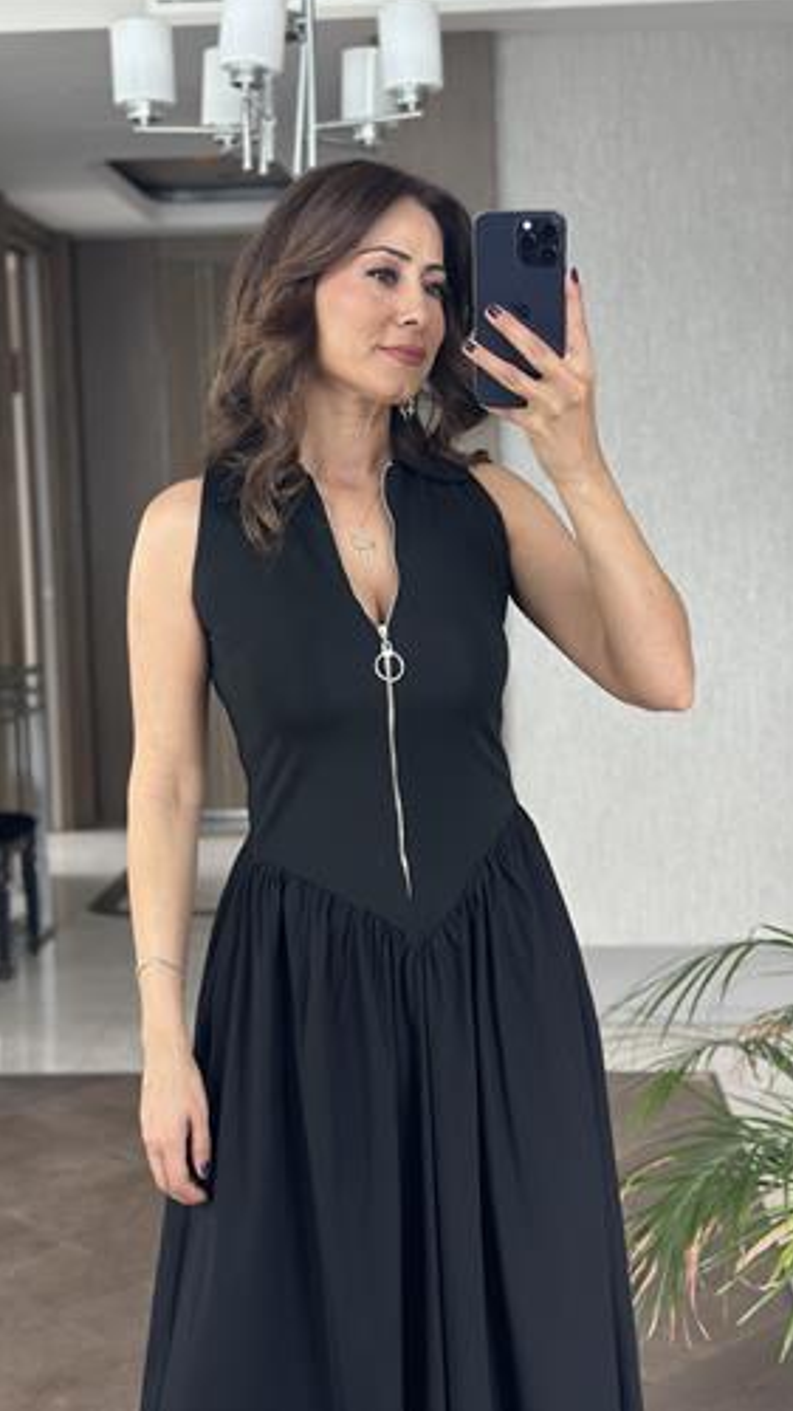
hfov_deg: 22.6
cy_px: 700
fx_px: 1983
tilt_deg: -19.1
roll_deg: +1.8
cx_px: 347
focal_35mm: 53
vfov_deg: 39.2
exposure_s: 1/60
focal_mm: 6.86
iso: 160
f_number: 1.78
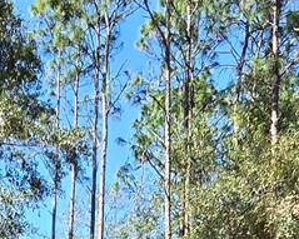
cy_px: 519
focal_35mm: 85
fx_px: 752
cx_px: 50
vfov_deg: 14.2
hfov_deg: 22.1
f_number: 2.2
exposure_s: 1/547
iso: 50
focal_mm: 2.2
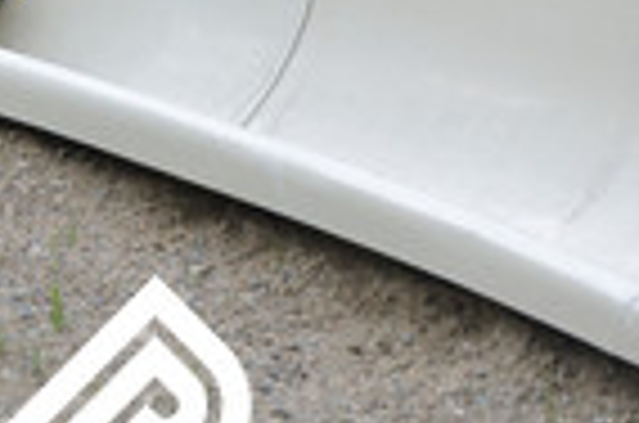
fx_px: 9758
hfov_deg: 3.7
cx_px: -220
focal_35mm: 551
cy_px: -2
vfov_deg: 2.5
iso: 1100
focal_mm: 195
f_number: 6.3
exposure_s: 1/1250
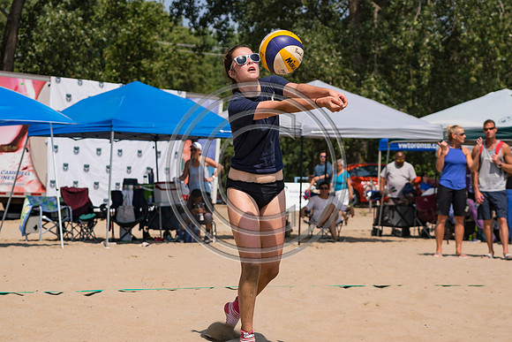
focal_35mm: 90
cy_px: 171
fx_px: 1280
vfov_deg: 15.2
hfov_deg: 22.6
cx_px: 256
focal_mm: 60
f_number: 4
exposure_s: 1/2500
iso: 200
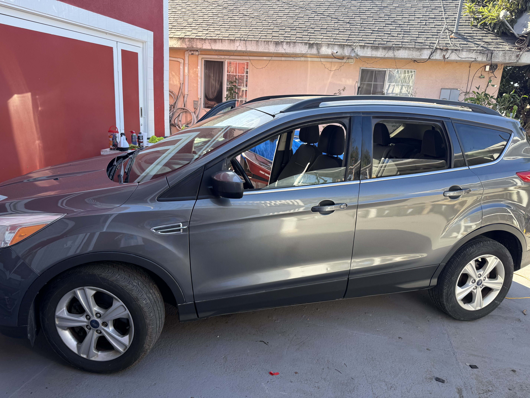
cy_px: 199
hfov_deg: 71.6
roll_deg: -3.7
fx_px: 367
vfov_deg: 56.8
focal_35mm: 24
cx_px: 265
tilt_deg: -15.1
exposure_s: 1/470
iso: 80
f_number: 1.78
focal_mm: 6.76
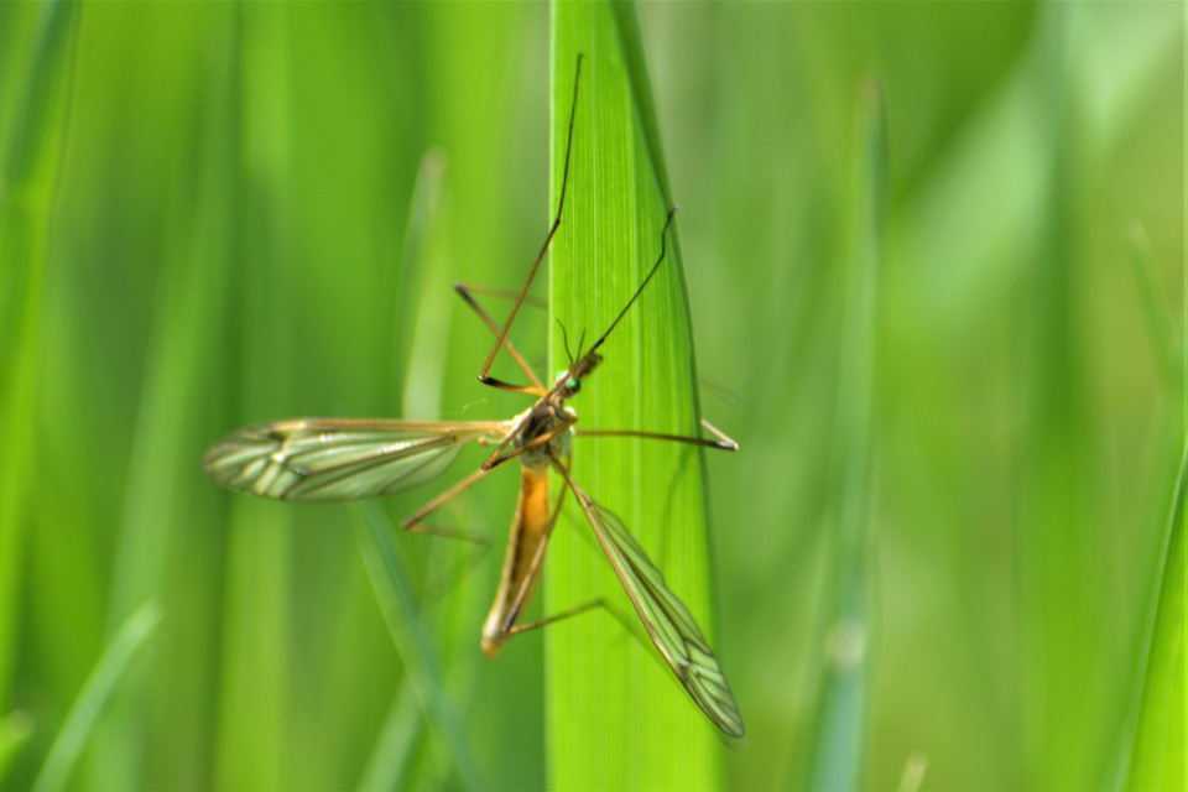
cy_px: 396
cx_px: 594
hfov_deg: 4.6
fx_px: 14849
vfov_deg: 3.1
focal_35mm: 450
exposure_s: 1/125
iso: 160
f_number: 8
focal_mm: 300
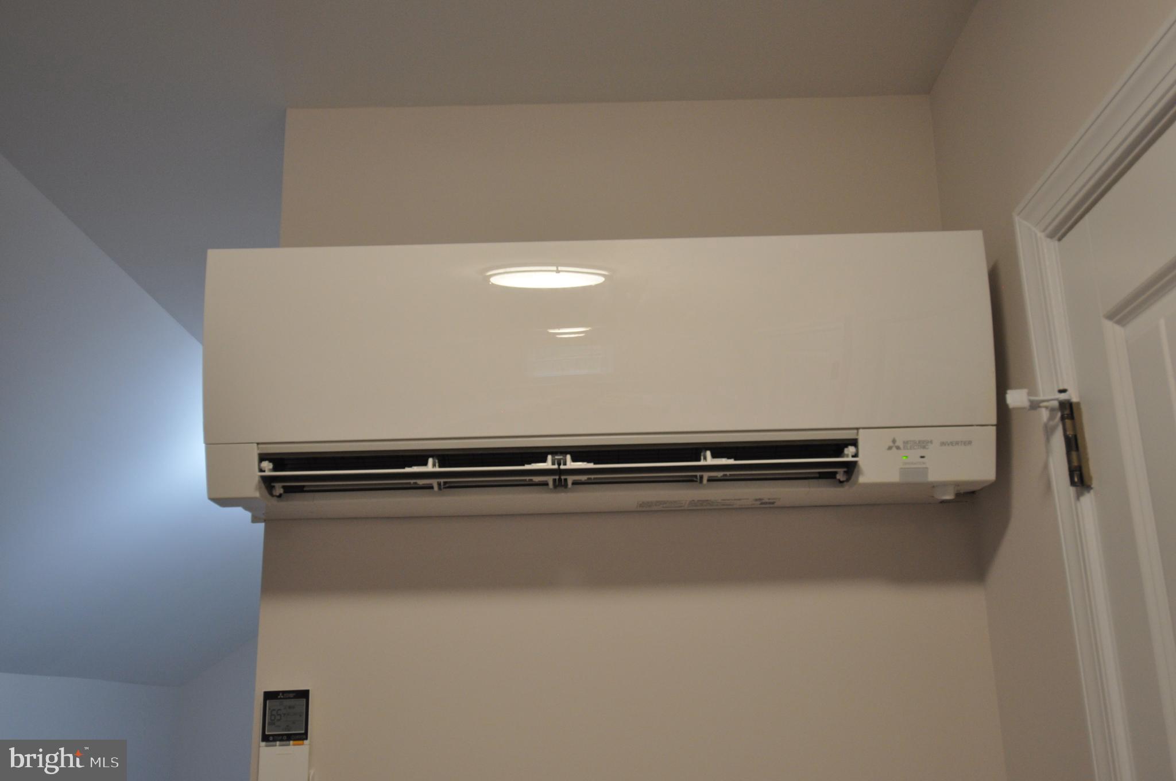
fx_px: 1174
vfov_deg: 36.8
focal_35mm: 36
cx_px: 588
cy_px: 390
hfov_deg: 53.2
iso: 720
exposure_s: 1/60
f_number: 4
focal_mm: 24
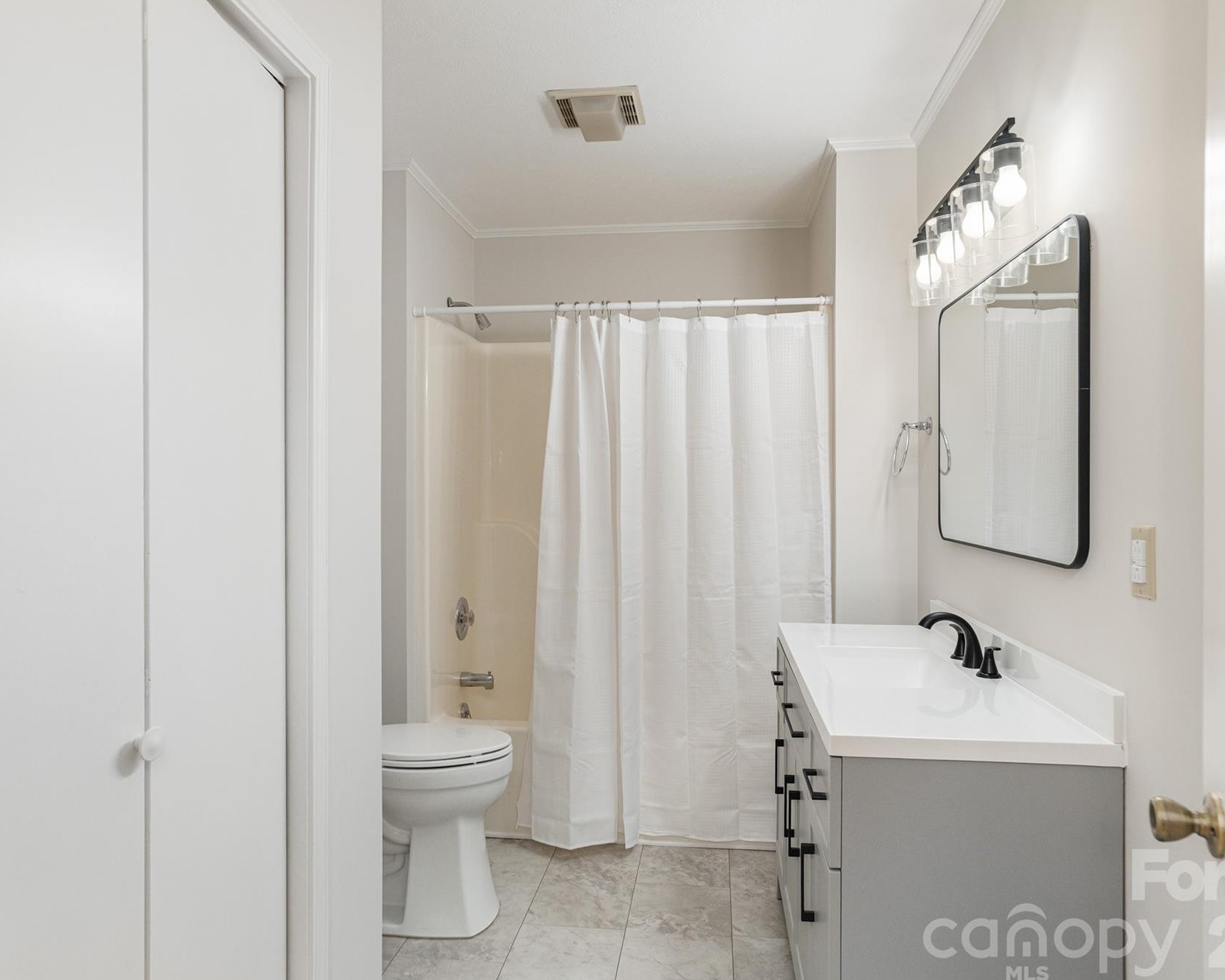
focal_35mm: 22
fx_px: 798
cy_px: 490
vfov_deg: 63.1
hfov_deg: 75.0
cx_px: 612
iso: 320
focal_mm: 19
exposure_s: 1/125
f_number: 7.1
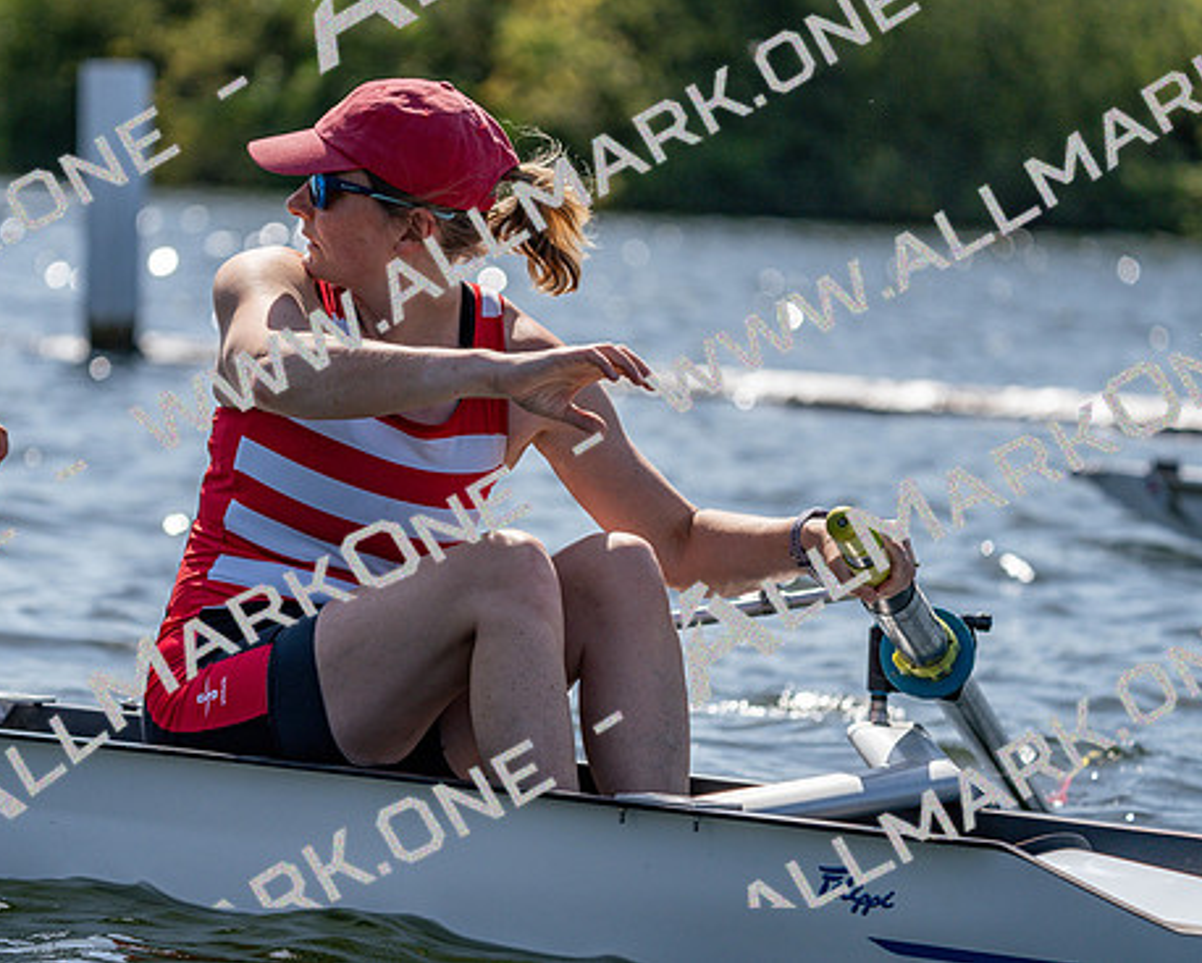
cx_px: 454
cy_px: 458
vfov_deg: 5.8
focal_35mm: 265
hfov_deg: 7.3
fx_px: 9433
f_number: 5.6
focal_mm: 223
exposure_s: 1/2000
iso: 200
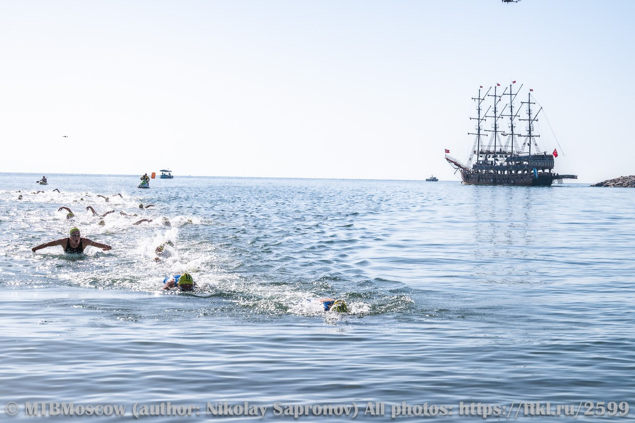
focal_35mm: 71
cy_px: 212
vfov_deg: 19.2
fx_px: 1252
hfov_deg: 28.5
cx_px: 318
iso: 200
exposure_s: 1/1250
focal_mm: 71
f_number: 8
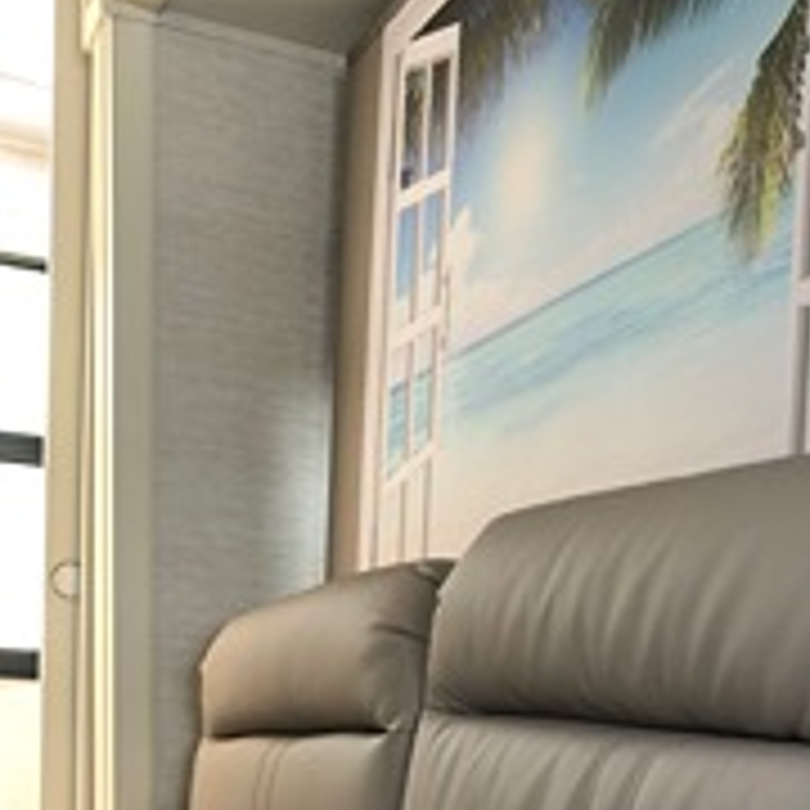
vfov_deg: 28.7
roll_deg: -3.3
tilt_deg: -1.3
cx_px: 495
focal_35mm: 55
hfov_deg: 31.0
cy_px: 846
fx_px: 1456
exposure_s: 1/15
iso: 50
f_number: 1.8
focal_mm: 4
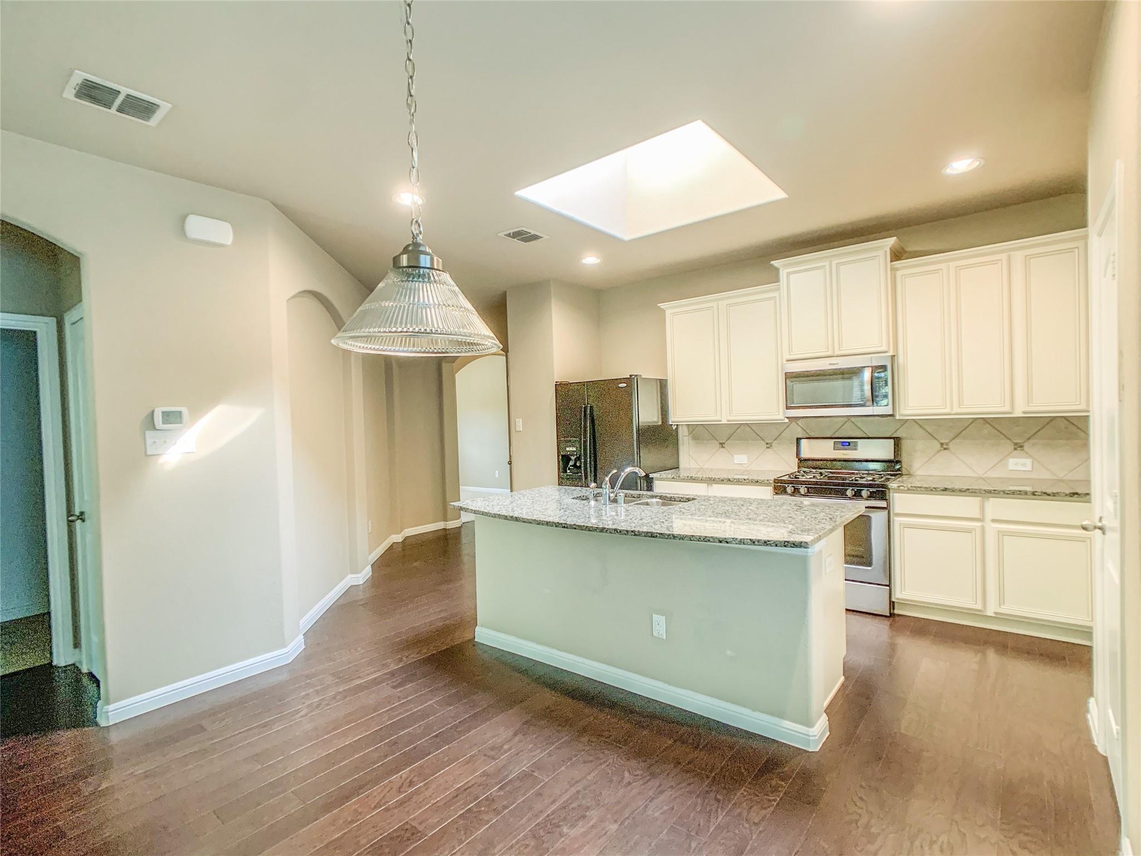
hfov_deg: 67.3
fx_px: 857
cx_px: 570
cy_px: 428
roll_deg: +1.8
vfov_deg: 53.1
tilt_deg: -1.6
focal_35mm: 26
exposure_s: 1/60
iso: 320
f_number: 1.8
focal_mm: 4.25
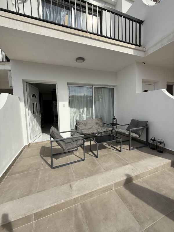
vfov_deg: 102.1
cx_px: 87
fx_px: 94
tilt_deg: -3.8
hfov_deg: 85.7
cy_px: 116
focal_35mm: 14
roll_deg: +3.1
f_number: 2.2
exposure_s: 1/2410
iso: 50
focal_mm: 2.22
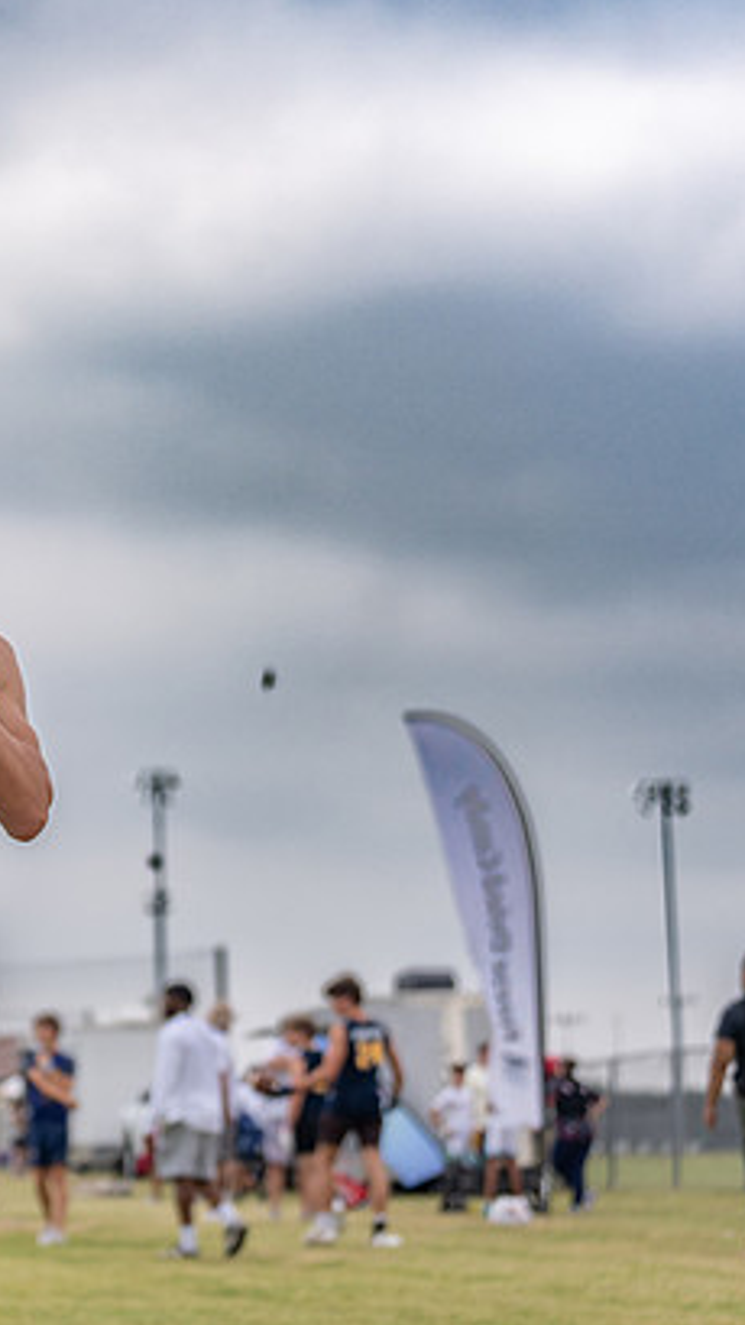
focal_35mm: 115
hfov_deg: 10.4
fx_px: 4040
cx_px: -139
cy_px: 664
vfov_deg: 18.6
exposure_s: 1/2000
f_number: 2.8
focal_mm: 70
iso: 200
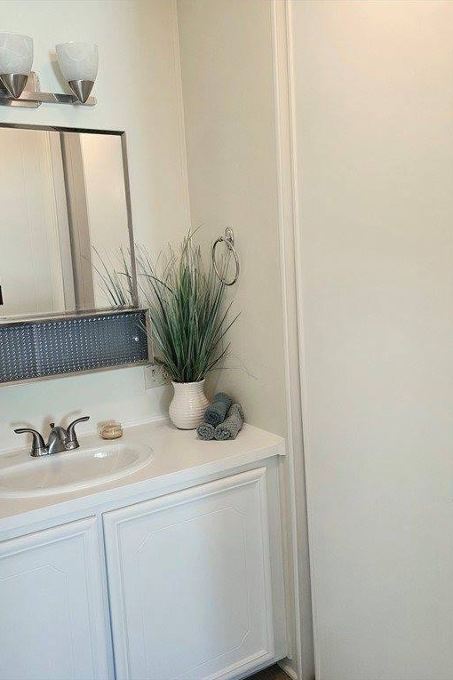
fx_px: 604
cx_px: 247
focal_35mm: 32
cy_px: 340
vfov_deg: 58.7
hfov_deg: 41.1
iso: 250
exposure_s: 1/120
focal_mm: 6.3
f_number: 1.7
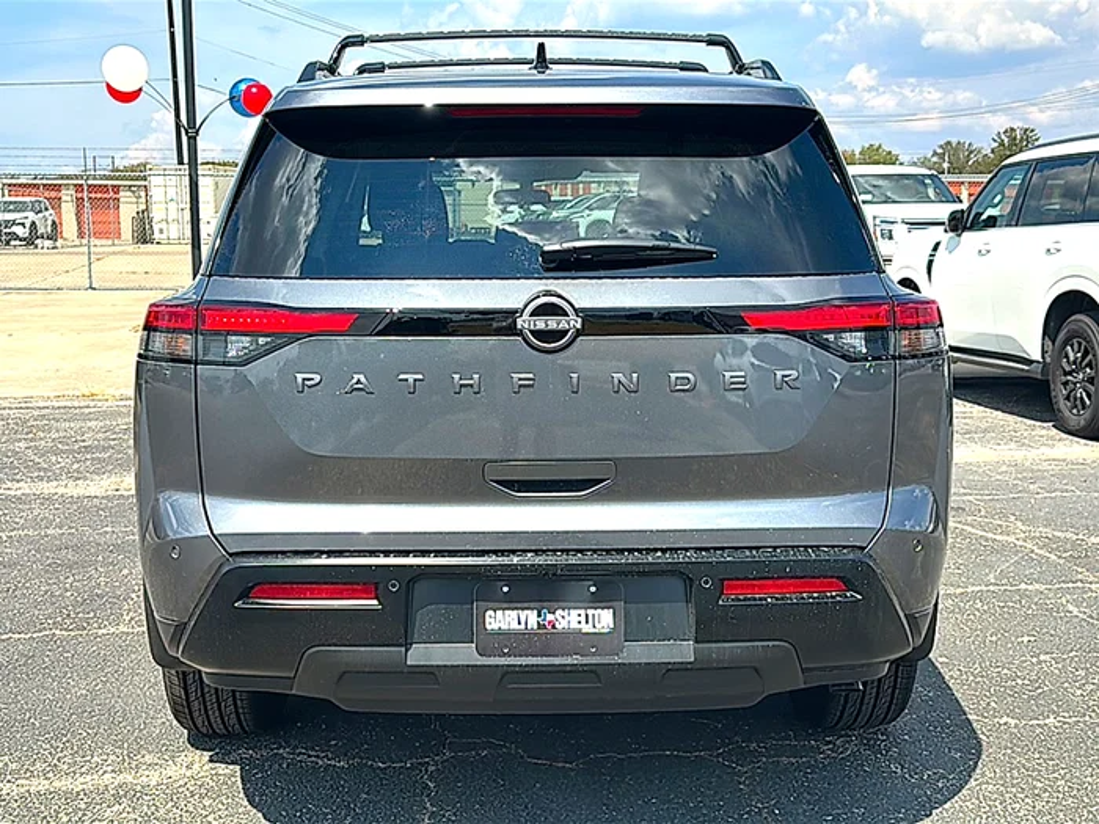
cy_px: 412
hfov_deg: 49.0
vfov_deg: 37.7
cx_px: 550
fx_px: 1206
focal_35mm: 38
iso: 80
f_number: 1.78
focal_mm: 6.86
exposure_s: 1/4386
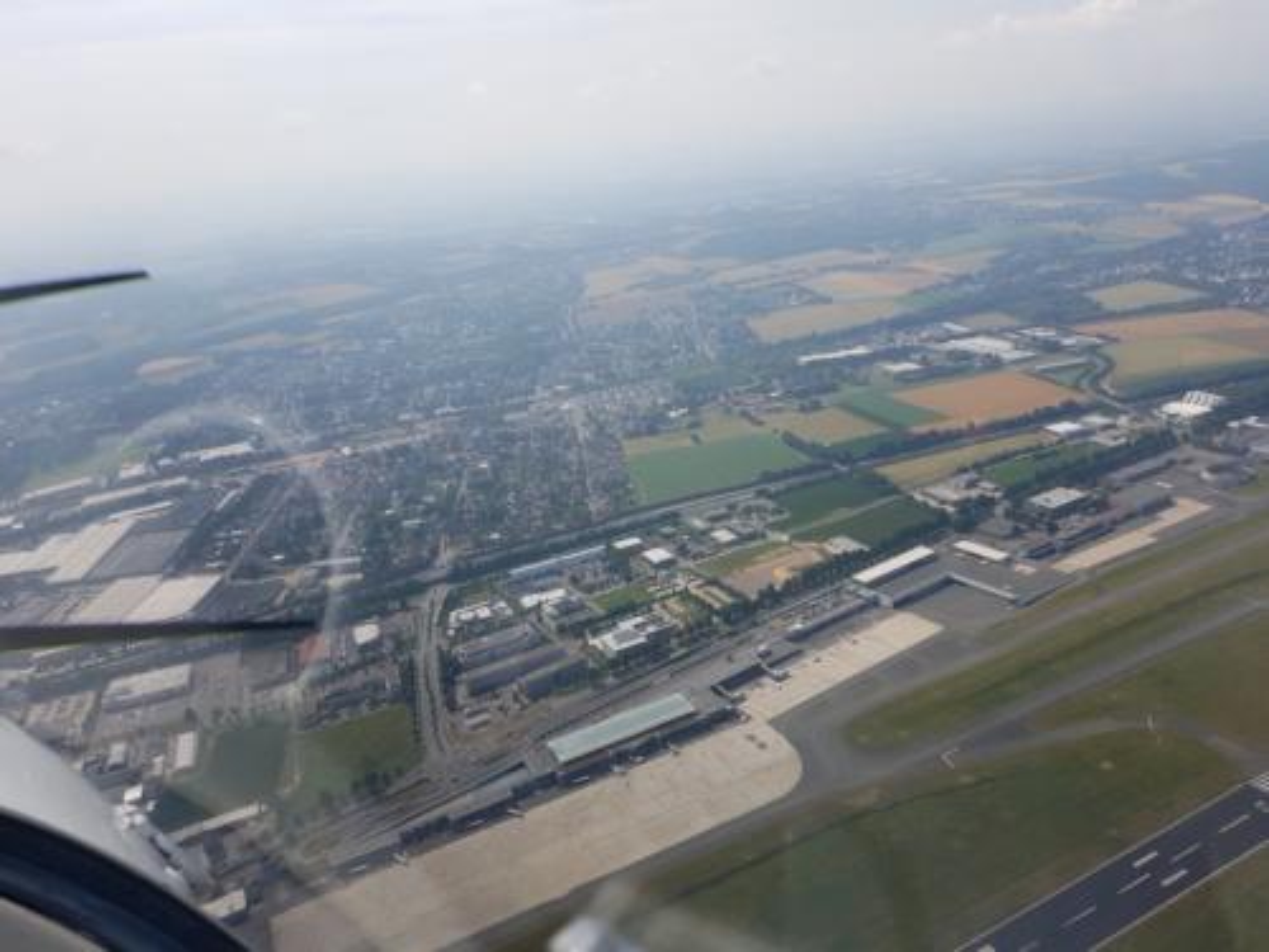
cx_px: 634
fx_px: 953
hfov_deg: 67.3
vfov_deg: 53.1
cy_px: 476
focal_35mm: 26
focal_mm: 4.2
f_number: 1.7
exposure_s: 1/3112
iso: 50
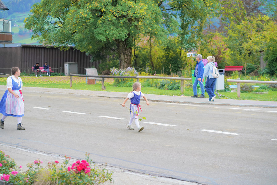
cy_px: 92
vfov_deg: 16.1
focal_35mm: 85
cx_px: 138
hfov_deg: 23.9
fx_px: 654
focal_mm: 85
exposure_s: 1/1250
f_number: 3.5
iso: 800
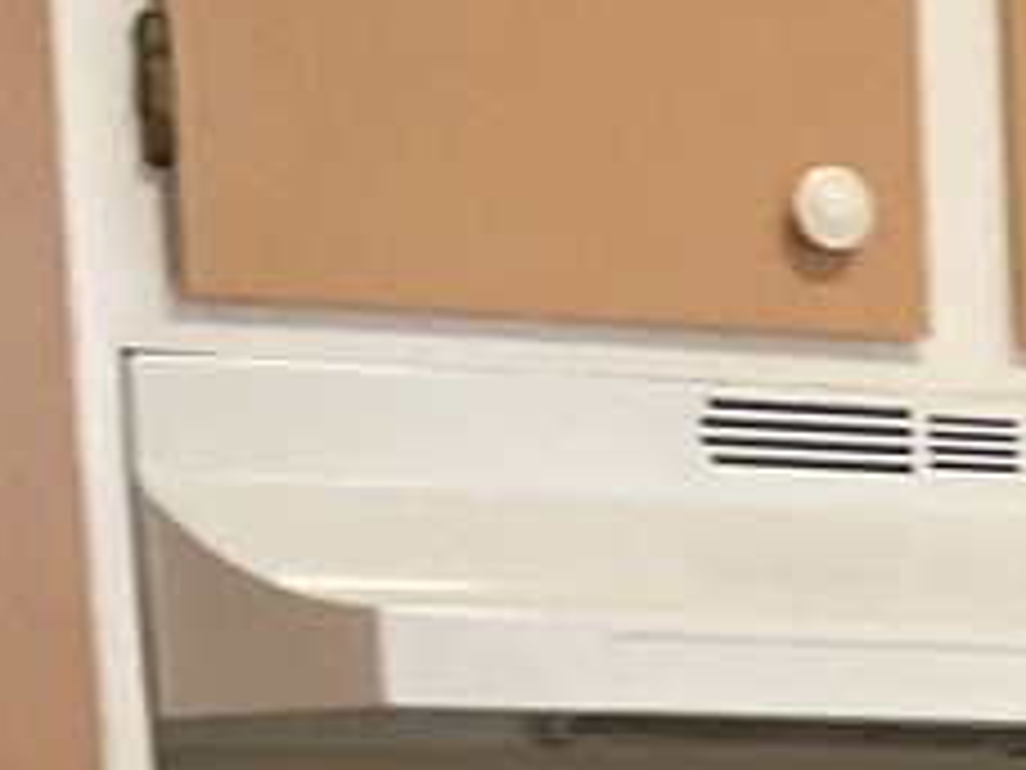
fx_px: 5424
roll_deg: -1.3
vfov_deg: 7.3
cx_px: 1980
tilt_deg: -12.8
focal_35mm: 183
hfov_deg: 10.1
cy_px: 2197
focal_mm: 3
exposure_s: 1/60
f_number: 1.8
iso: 160
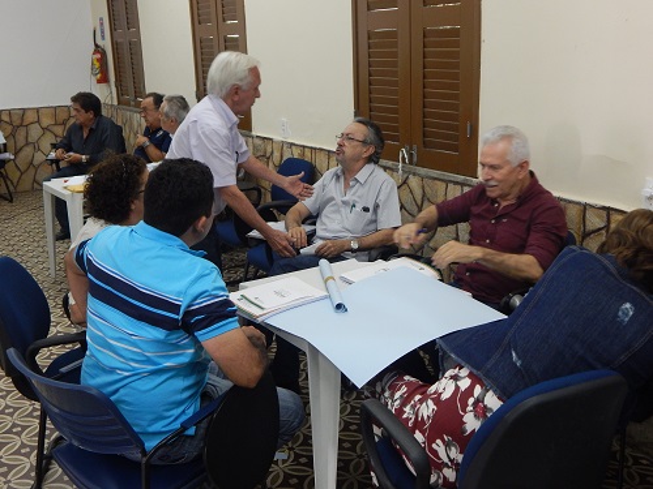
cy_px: 244
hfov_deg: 49.0
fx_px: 717
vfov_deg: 37.7
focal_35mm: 38
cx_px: 326
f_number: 3.4
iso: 400
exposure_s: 1/30
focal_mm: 6.8
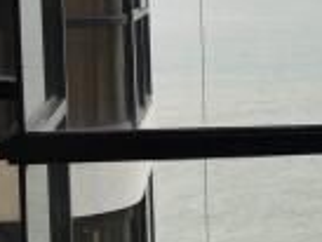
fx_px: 1257
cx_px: 705
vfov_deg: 11.0
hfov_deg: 12.3
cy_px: 101
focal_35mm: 135
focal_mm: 4.15
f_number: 2.2
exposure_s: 1/345
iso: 25
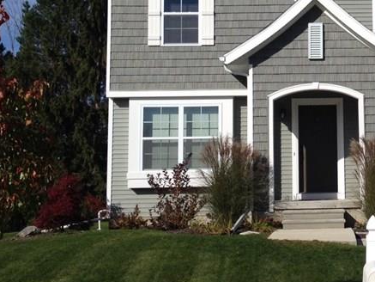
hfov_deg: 23.1
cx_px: 355
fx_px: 889
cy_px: 95
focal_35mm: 82
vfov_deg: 18.0
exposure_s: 1/3247
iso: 50
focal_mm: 4.28
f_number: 2.4
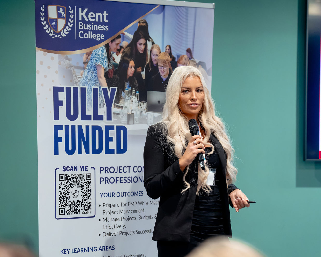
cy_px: 129
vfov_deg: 10.5
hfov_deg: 13.1
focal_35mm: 147
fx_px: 1396
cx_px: 179
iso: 3200
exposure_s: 1/250
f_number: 2.8
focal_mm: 130
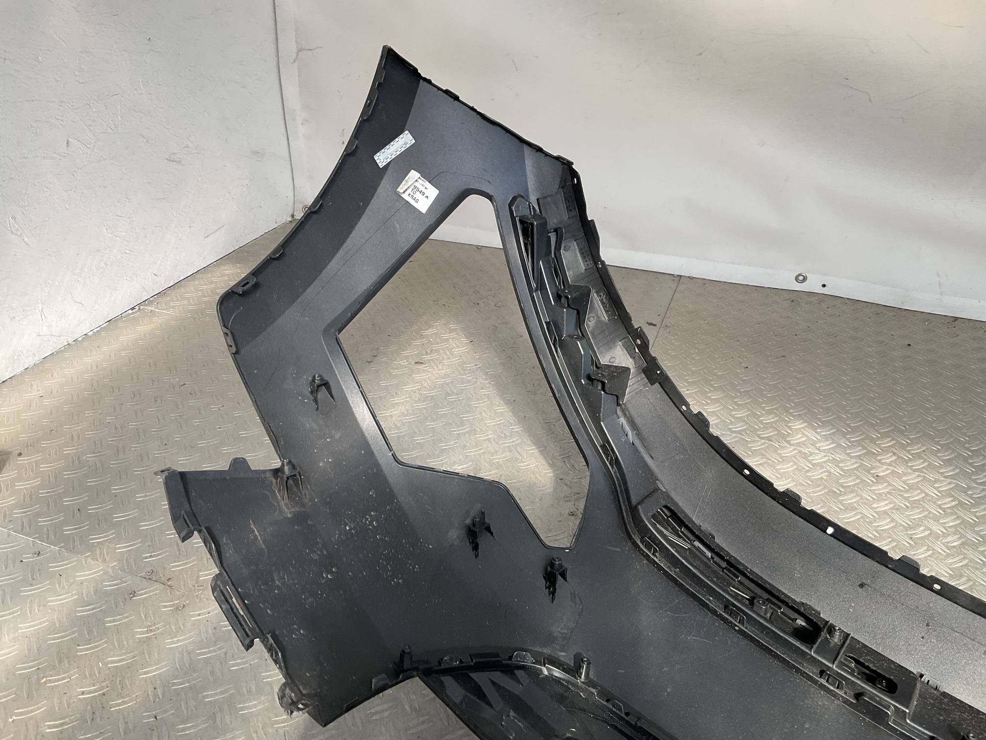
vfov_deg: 48.2
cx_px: 493
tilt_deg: -31.8
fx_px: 826
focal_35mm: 29
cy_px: 370
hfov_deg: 61.7
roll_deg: -2.4
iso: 16
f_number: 1.8
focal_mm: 3
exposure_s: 1/439
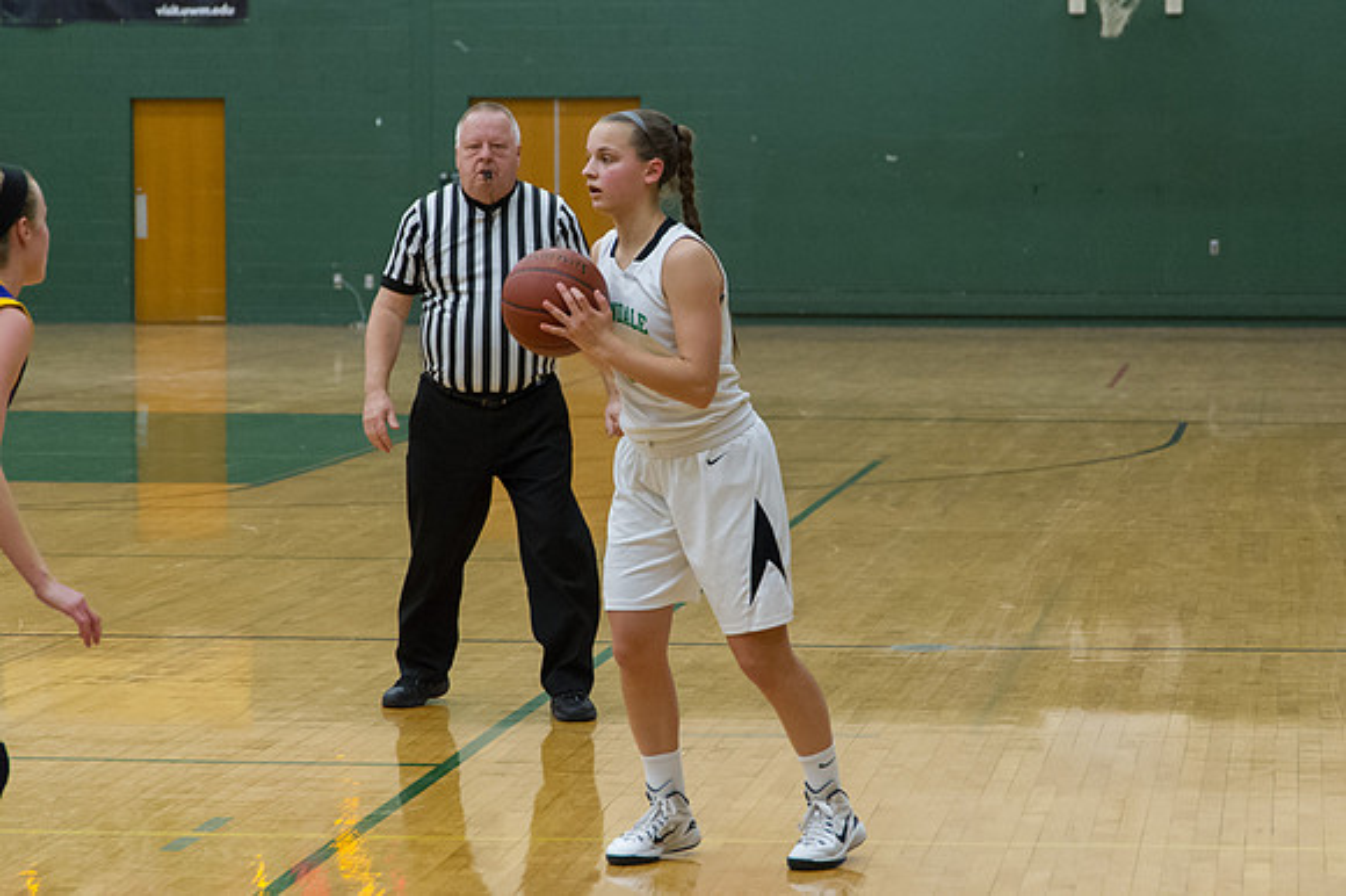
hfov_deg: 17.3
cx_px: 683
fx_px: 4429
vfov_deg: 11.5
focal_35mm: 119
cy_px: 409
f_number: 5.6
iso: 8000
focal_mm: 102
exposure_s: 1/250
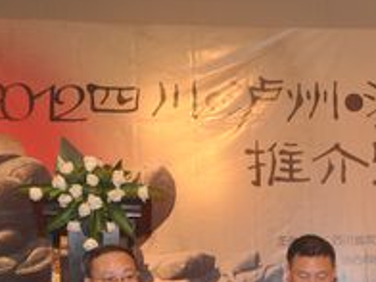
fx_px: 1054
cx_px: 487
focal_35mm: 97
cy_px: 337
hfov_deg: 18.8
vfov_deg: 14.8
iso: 800
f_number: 3.8
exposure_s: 1/60
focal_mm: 24
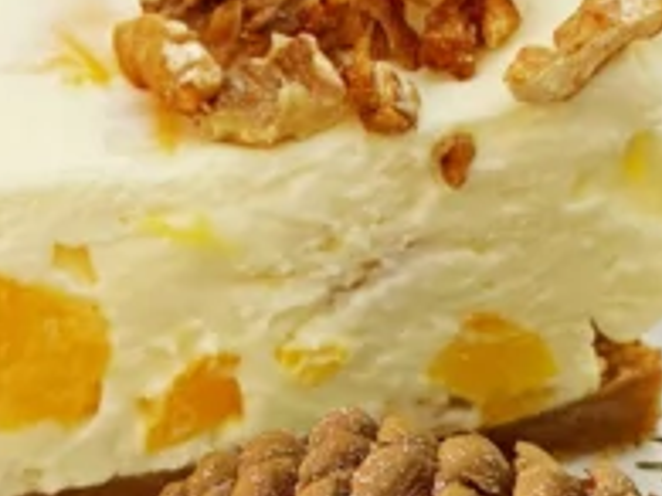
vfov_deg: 18.2
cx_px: 160
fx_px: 1529
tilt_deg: -37.9
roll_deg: +3.3
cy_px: 431
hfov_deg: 24.1
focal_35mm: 80
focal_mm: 4.25
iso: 125
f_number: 1.8
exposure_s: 1/83
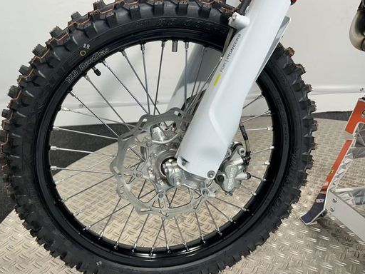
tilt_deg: -19.4
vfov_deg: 46.7
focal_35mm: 30
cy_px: 125
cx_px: 153
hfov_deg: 59.6
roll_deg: -0.1
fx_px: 316
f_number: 1.78
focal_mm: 6.86
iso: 125
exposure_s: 1/100
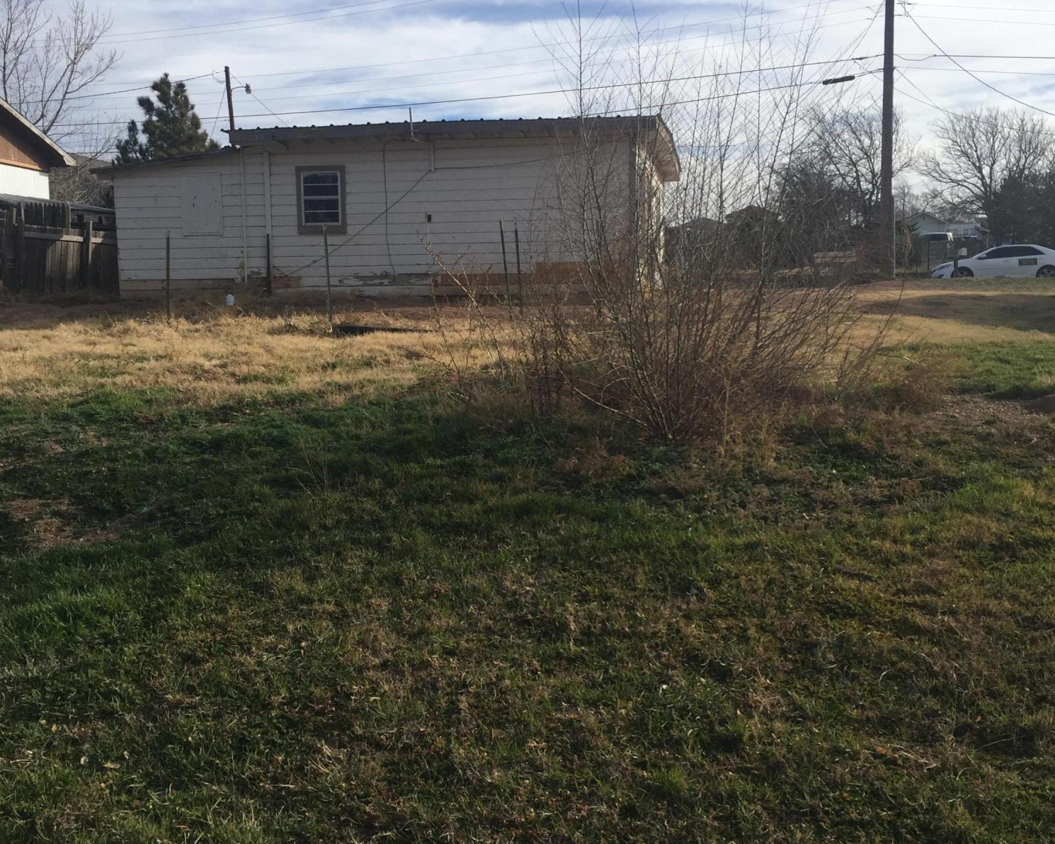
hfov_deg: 47.9
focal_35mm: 38
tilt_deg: -8.6
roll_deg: +0.7
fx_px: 1187
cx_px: 528
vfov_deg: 39.1
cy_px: 473
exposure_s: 1/2326
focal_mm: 4.15
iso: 32
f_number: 2.2
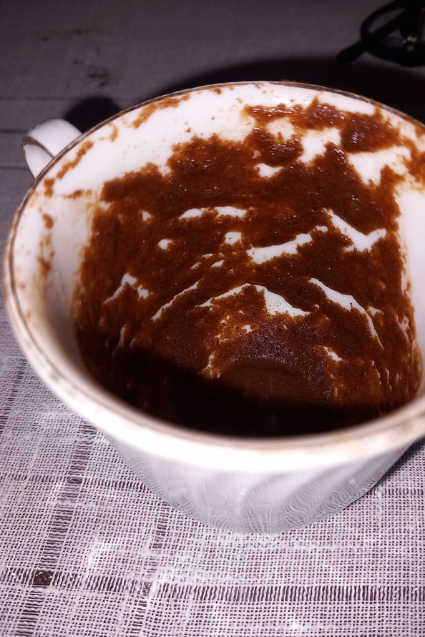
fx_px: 514
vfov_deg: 63.7
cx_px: 235
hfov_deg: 44.9
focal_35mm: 29
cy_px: 312
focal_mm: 4
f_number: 1.8
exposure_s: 1/100
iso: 25
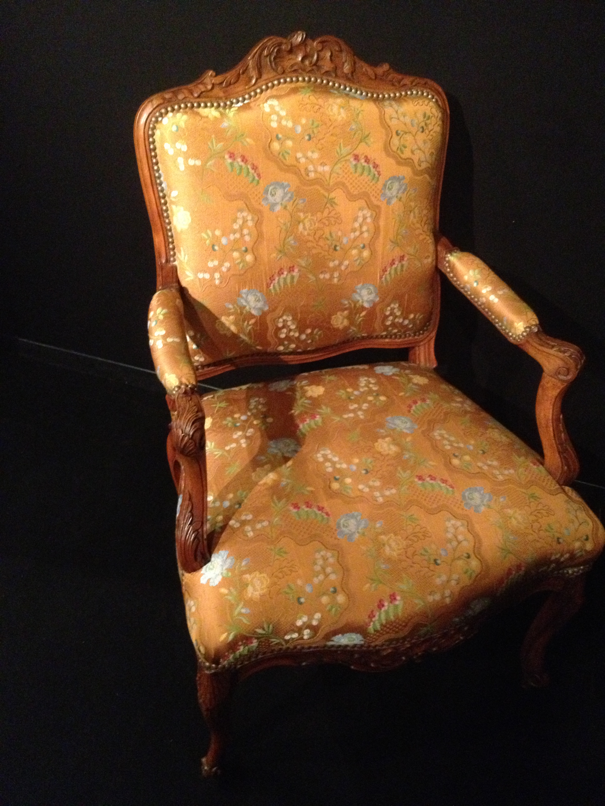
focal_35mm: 35
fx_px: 816
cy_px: 403
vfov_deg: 52.6
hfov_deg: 40.7
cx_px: 302
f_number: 2.4
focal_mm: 4.28
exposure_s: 1/15
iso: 800
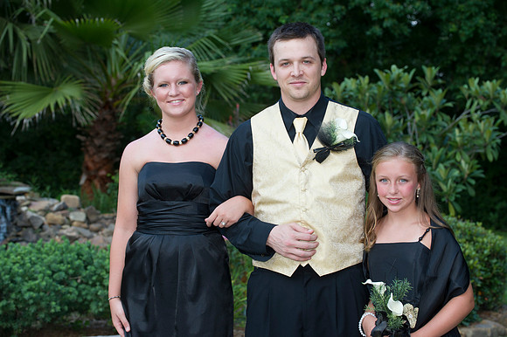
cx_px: 254
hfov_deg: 20.8
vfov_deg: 13.9
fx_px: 1379
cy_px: 168
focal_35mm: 98
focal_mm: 98
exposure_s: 1/160
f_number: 5.6
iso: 800
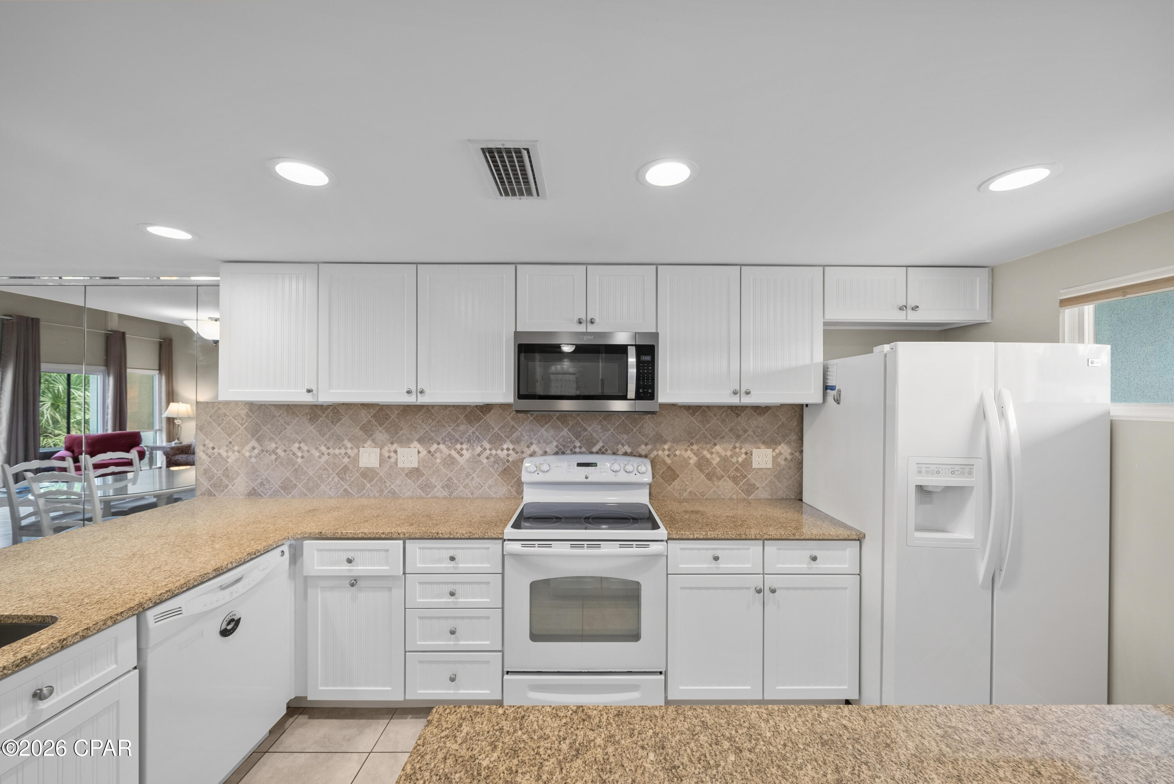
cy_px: 392
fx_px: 391
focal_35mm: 12
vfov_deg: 90.1
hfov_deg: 112.6
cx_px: 587
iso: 320
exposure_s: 1/4
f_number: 7.1
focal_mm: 12
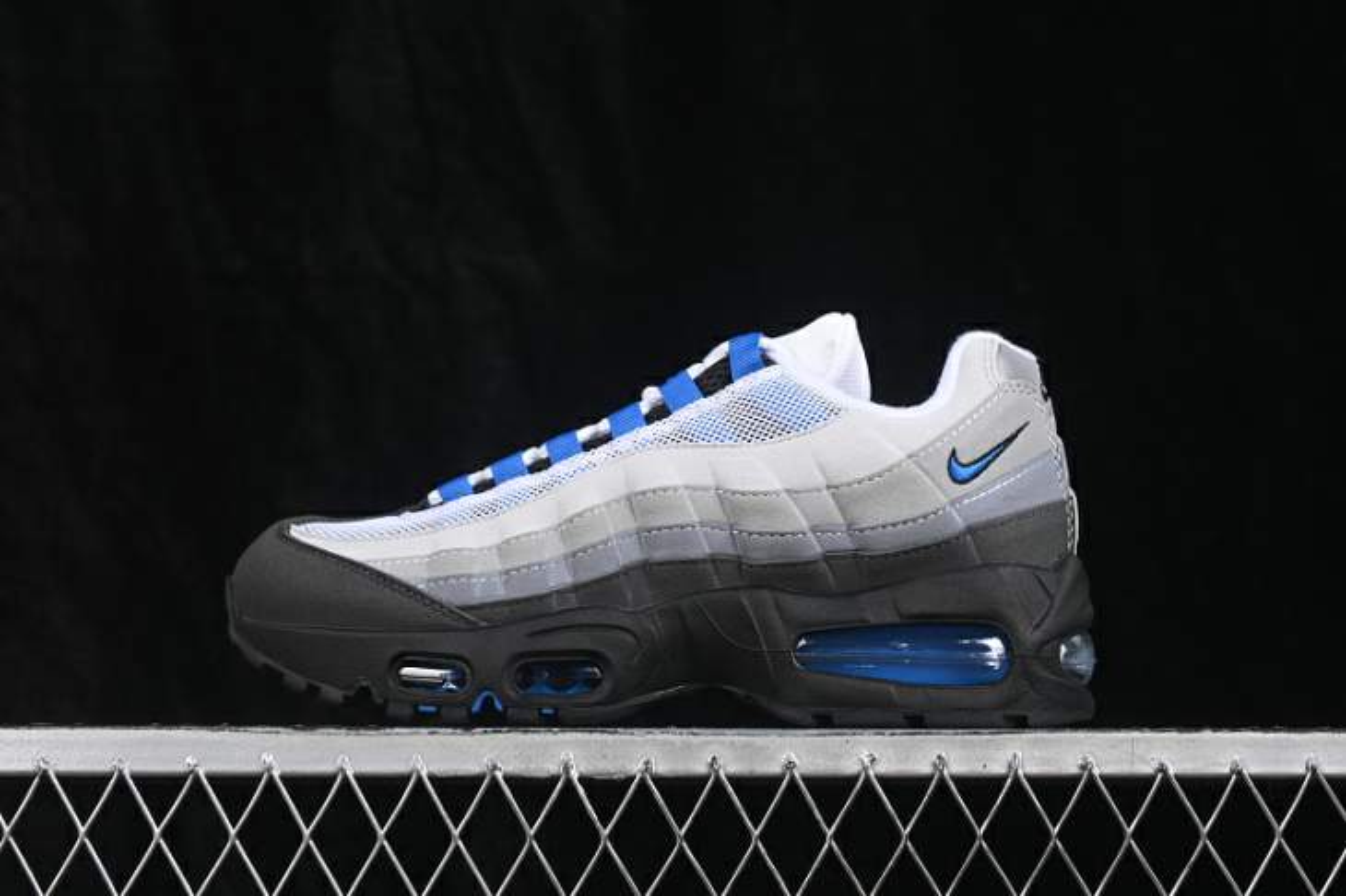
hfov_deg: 27.0
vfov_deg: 18.2
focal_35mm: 75
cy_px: 448
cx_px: 673
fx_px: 2803
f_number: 7.1
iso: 160
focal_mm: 50
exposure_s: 1/60
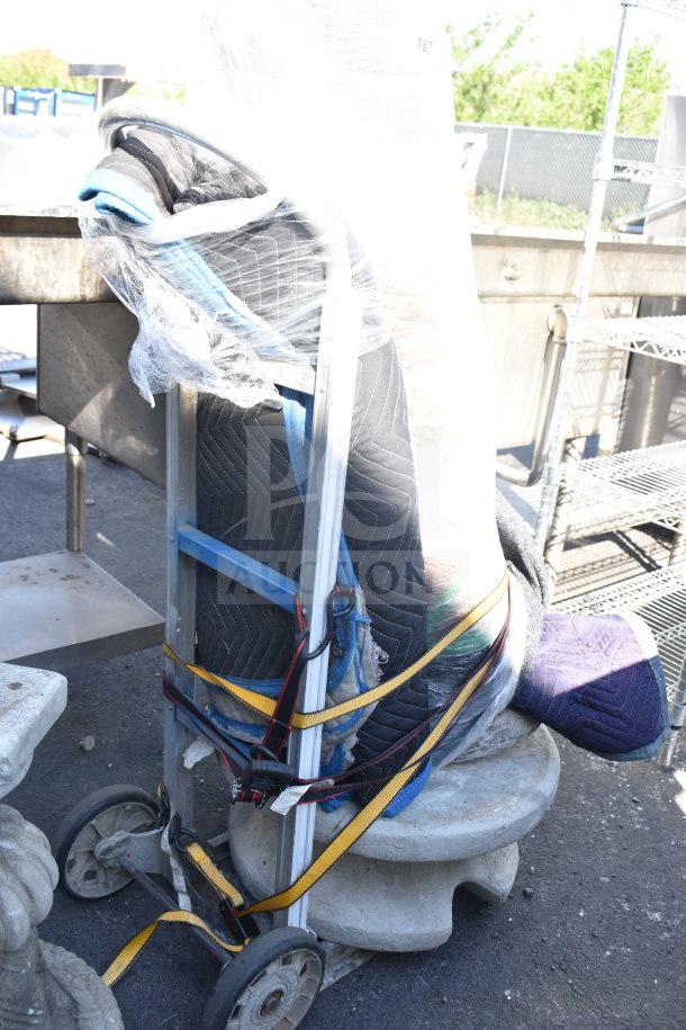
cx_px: 343
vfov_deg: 57.2
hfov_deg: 40.0
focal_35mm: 33
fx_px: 943
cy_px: 515
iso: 200
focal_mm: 22
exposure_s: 1/100
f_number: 5
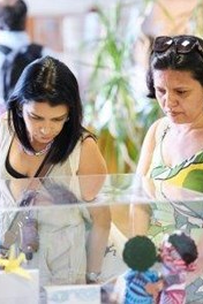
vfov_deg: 15.9
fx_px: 1091
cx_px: 107
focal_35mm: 129
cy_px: 151
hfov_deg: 10.6
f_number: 1.7
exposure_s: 1/200
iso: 400
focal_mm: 85
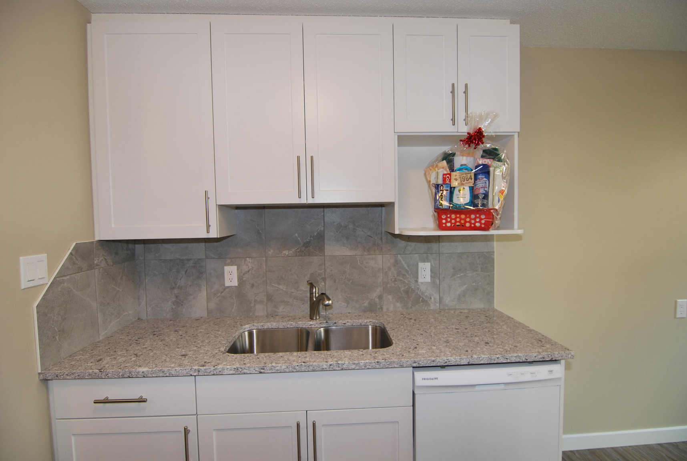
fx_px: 316
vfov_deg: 72.3
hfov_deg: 94.9
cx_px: 344
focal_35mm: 16
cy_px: 230
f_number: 4
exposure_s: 1/60
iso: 200
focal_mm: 11
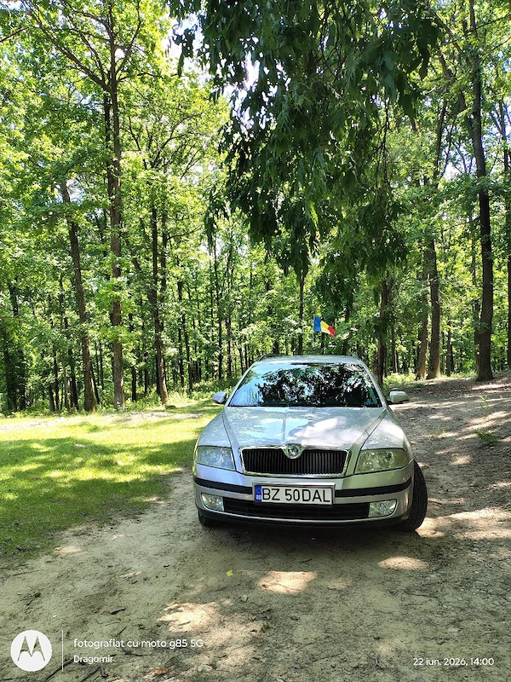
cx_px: 256
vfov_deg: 69.4
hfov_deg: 54.9
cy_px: 341
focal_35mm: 25
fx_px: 492
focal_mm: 4.71
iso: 152
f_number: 1.7
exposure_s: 1/100
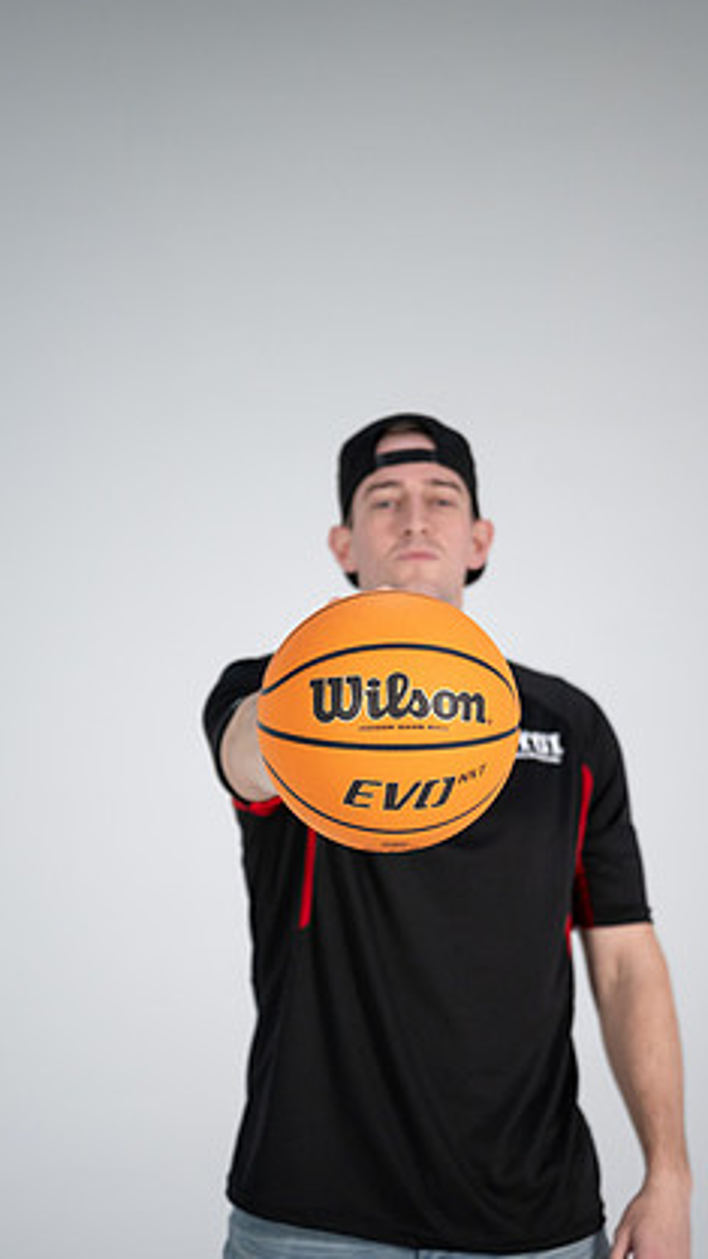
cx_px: 419
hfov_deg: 15.3
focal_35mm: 79
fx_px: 2638
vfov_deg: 26.8
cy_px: 660
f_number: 2.8
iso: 1250
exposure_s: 1/500
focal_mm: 70
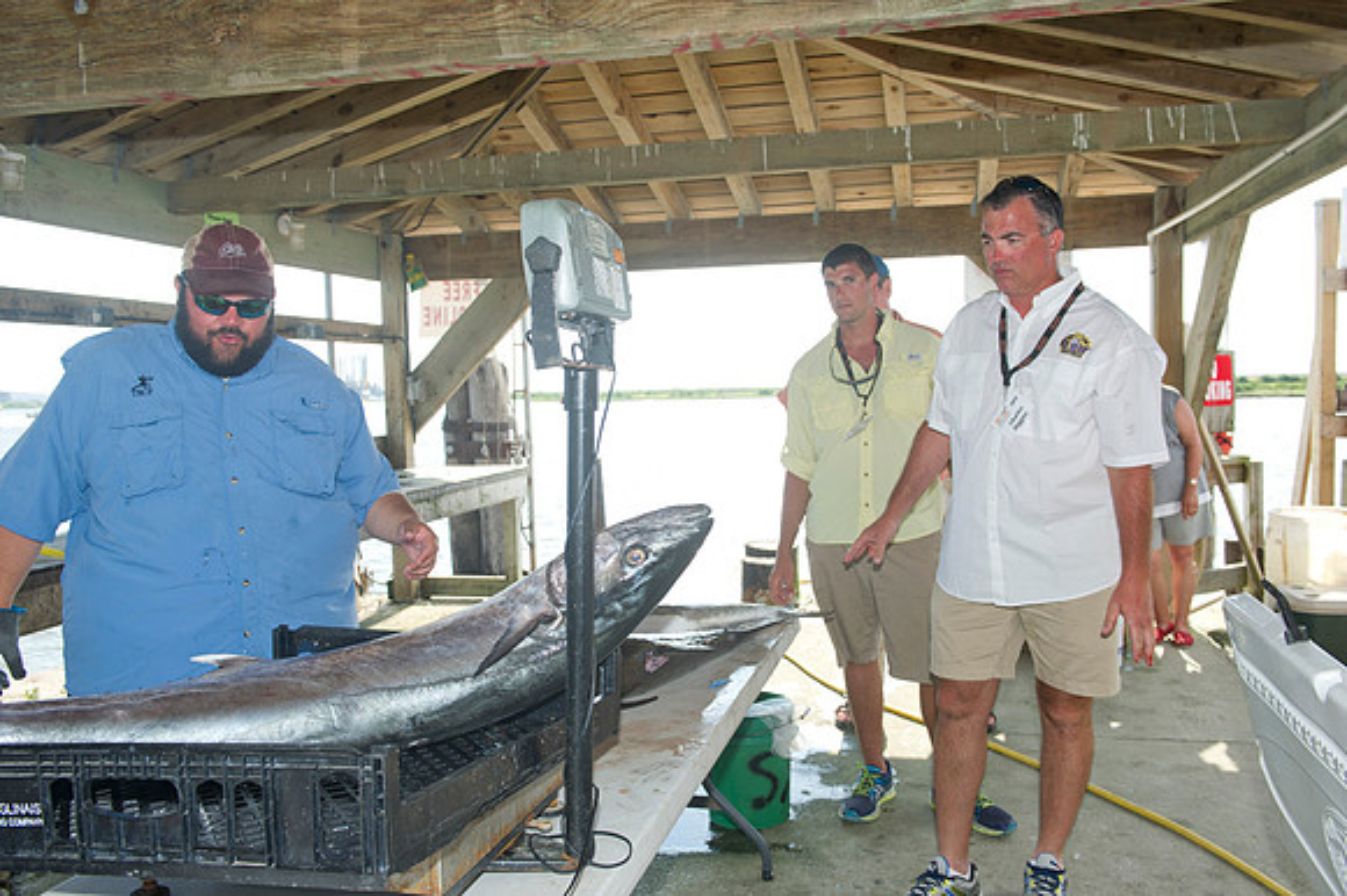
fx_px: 1159
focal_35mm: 31
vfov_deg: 42.3
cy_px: 448
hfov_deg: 60.3
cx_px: 674
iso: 125
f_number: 5.6
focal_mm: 31
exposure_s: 1/250
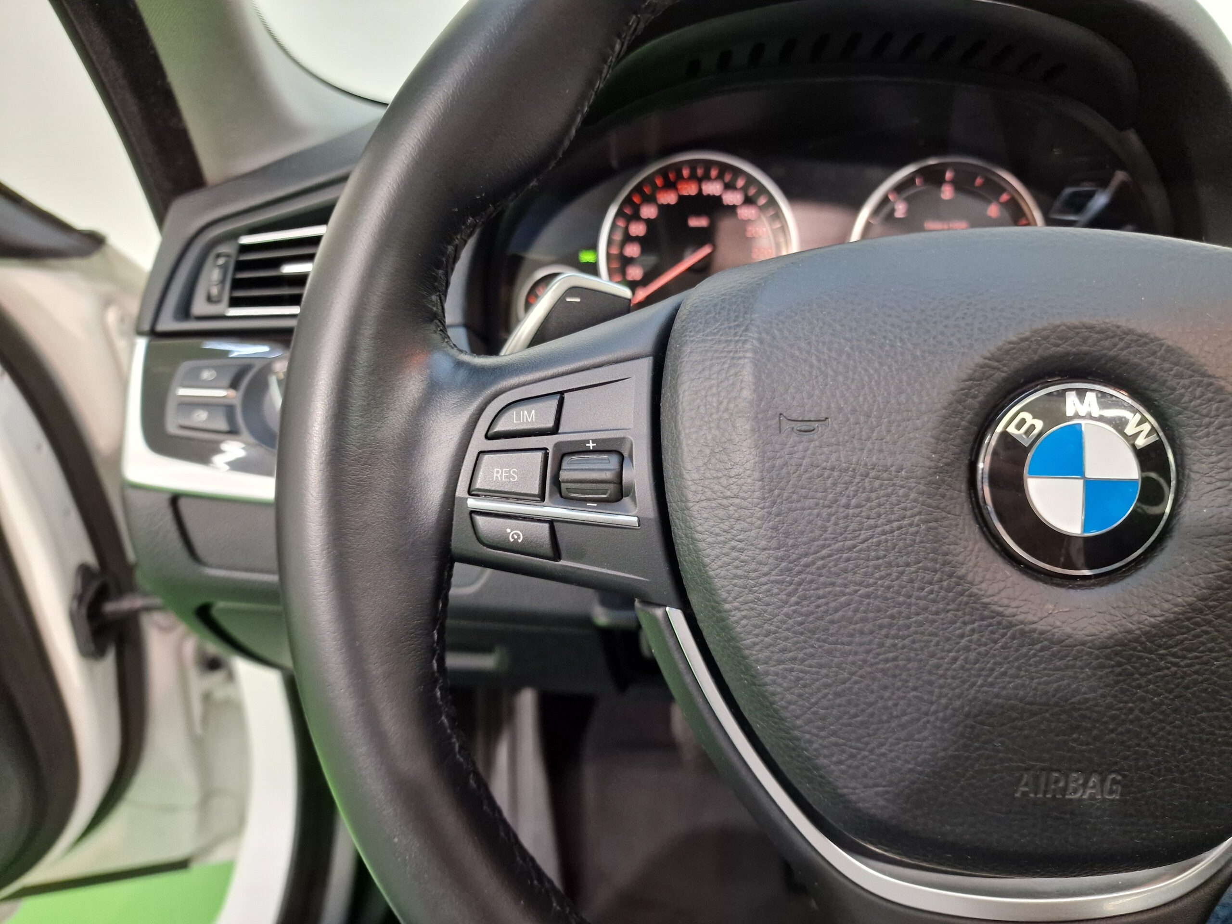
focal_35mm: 23
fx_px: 819
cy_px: 462
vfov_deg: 58.9
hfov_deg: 73.9
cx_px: 616
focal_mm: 6.4
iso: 400
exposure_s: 1/50
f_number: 1.8
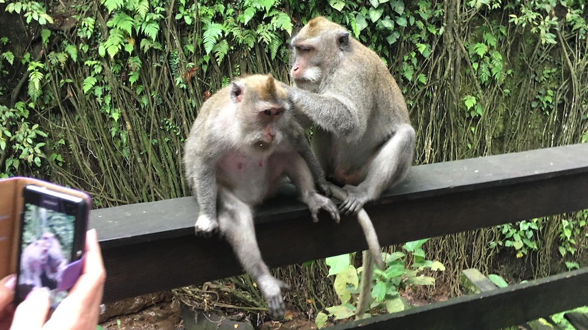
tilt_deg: -25.3
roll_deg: -2.9
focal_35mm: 32
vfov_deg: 36.4
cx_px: 291
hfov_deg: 61.0
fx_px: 499
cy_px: 122
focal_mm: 4.15
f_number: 2.2
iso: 160
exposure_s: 1/33
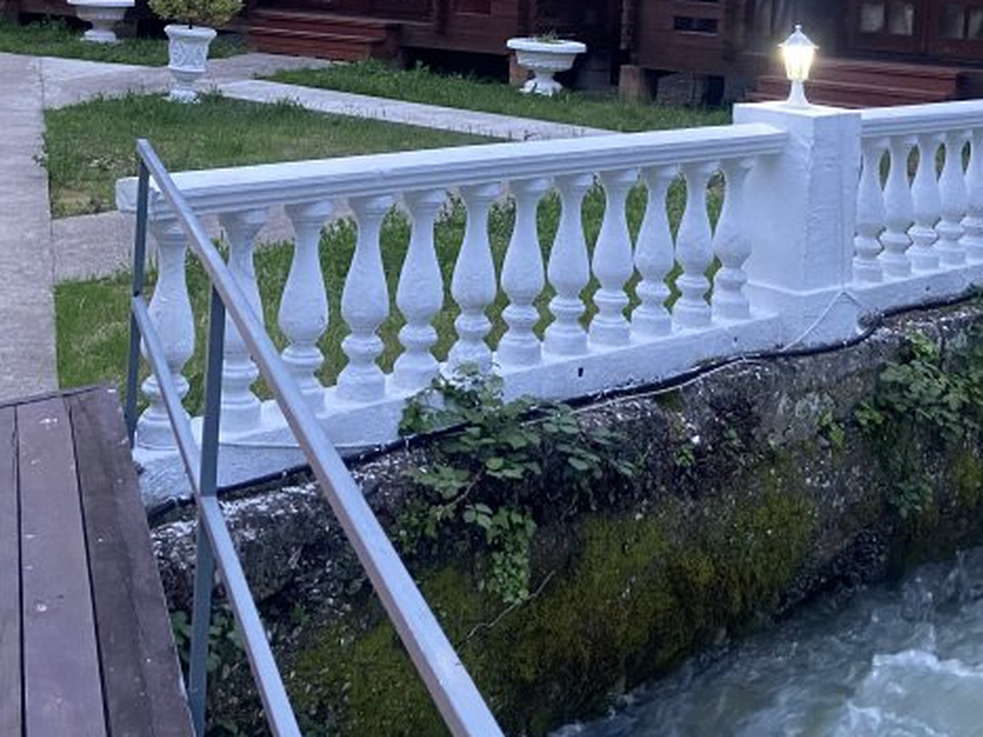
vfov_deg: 24.3
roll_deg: -2.9
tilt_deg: -2.1
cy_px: -32
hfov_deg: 33.8
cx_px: 434
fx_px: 1618
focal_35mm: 57
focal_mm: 4.25
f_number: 1.8
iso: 400
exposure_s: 1/60
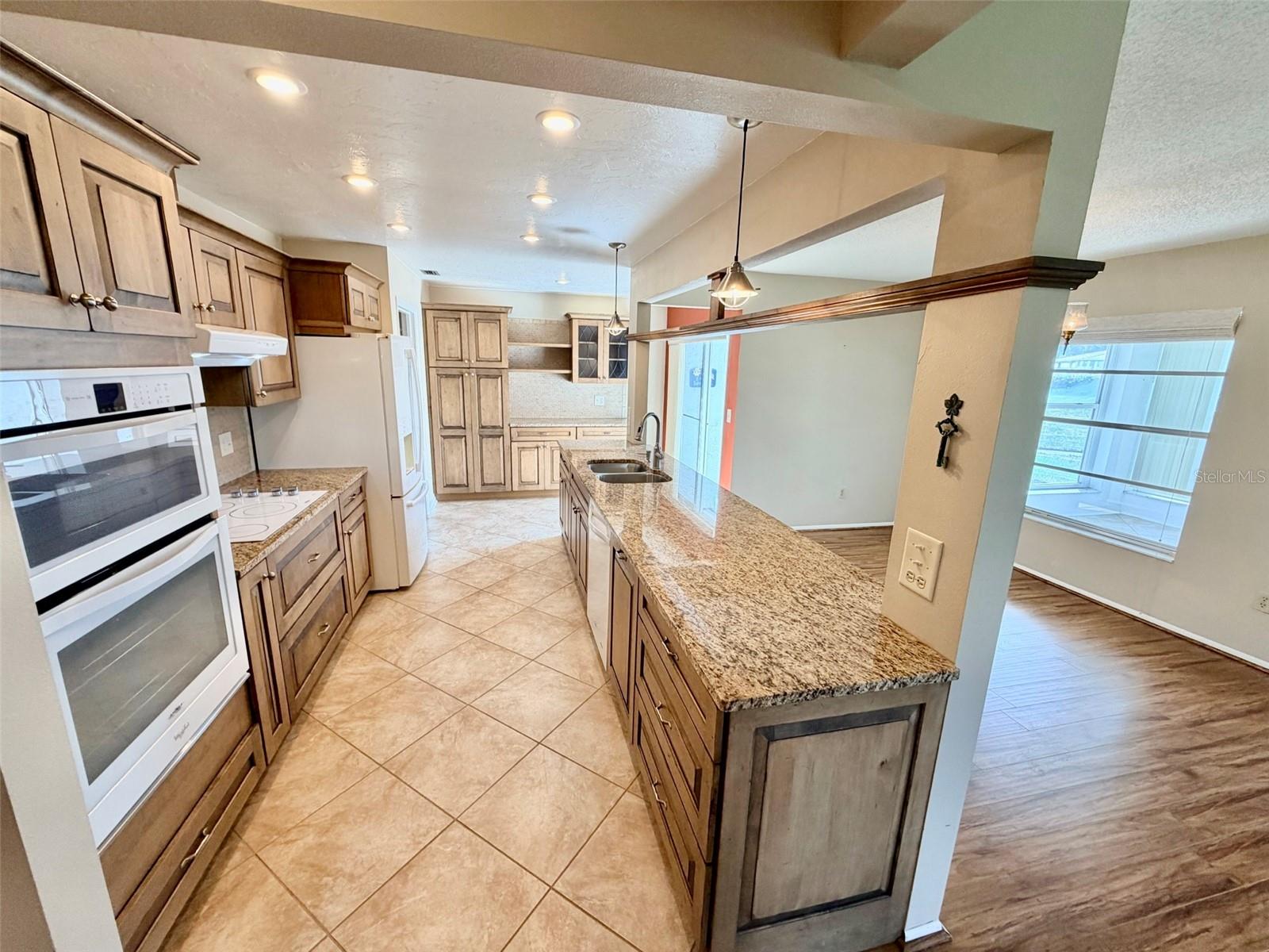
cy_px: 476
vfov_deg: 85.7
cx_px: 634
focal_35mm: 14
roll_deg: -1.2
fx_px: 513
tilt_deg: -13.5
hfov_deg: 102.1
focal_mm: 2.22
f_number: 2.2
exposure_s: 1/120
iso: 125
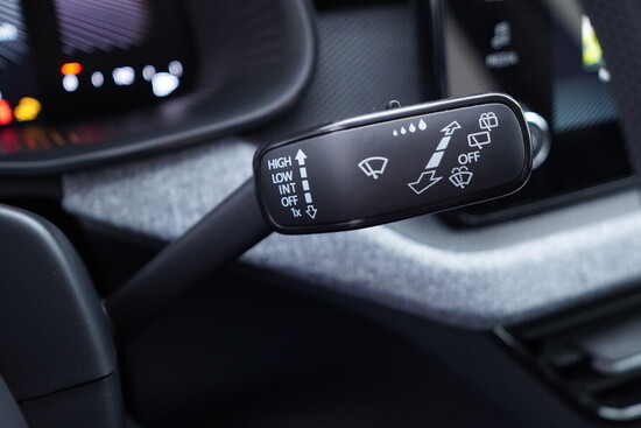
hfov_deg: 53.1
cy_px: 214
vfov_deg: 36.9
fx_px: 641
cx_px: 320
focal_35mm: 36
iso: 400
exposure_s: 1/40
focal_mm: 24
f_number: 2.8
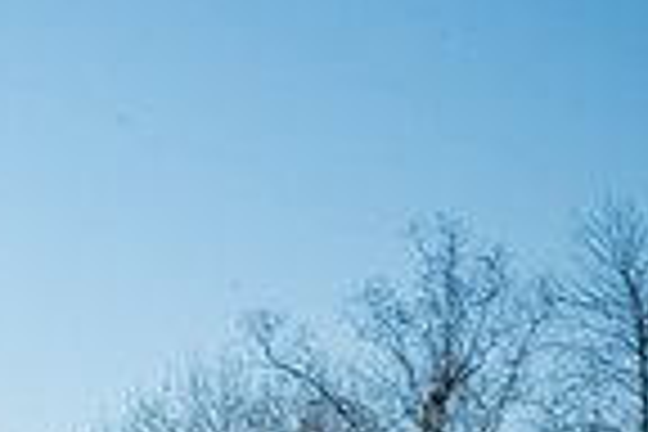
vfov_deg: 5.8
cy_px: 790
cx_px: -522
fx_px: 4194
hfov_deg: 8.5
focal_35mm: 233
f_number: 14
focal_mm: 58
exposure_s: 1/320
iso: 400
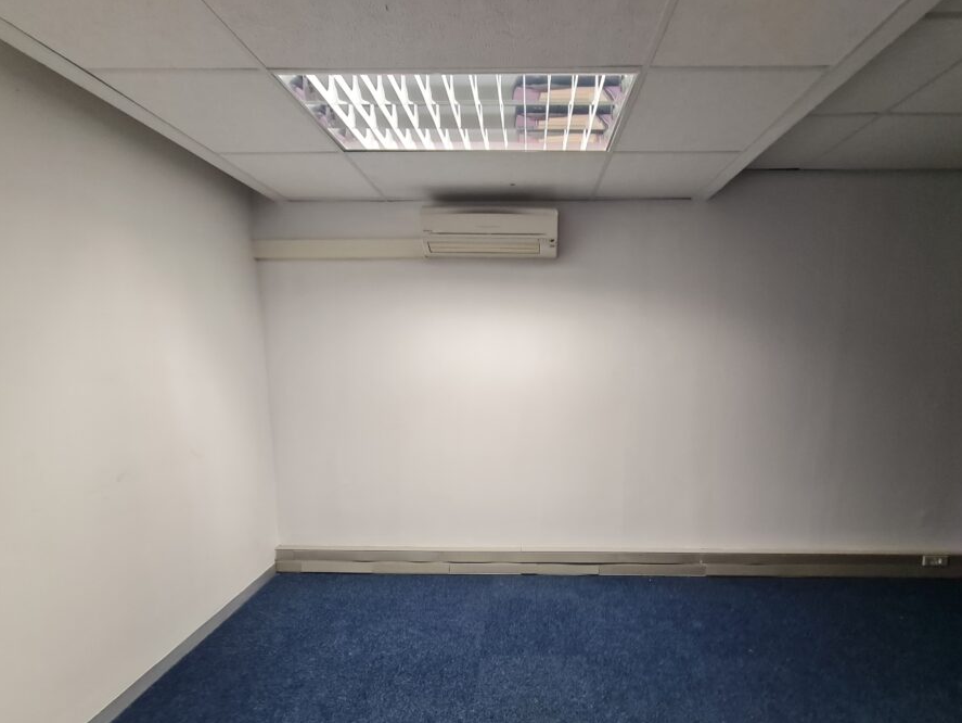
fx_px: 417
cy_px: 413
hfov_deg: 98.0
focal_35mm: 15
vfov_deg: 81.3
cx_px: 517
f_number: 2.2
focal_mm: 2.2
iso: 250
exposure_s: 1/50
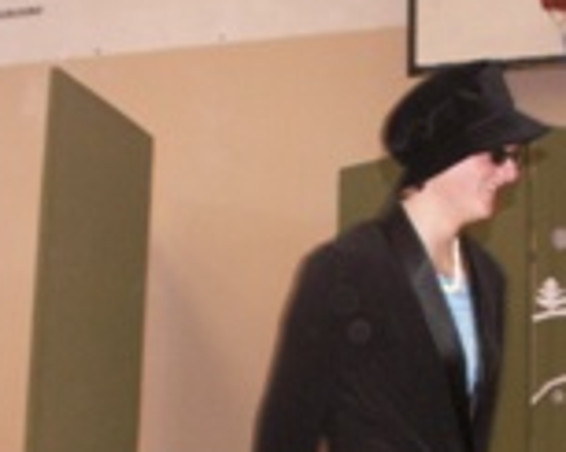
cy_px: 411
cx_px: 300
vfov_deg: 15.2
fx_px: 1673
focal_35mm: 100
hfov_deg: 19.2
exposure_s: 1/40
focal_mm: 5.86
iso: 160
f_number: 2.8
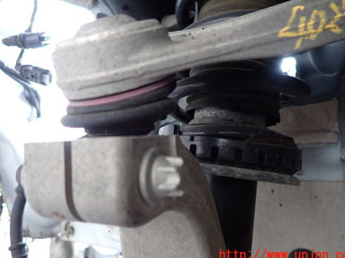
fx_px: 269
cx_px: 173
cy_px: 124
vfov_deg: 51.3
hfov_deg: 65.3
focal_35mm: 27
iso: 320
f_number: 2
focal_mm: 4.5
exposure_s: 1/30
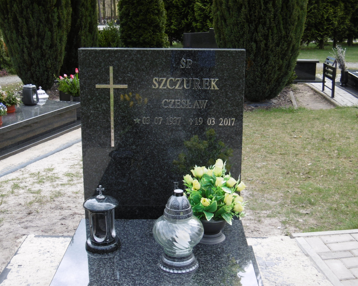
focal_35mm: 54
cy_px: 141
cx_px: 185
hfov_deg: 34.7
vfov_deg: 28.1
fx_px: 572
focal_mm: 9.2
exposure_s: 1/250
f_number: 4
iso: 100
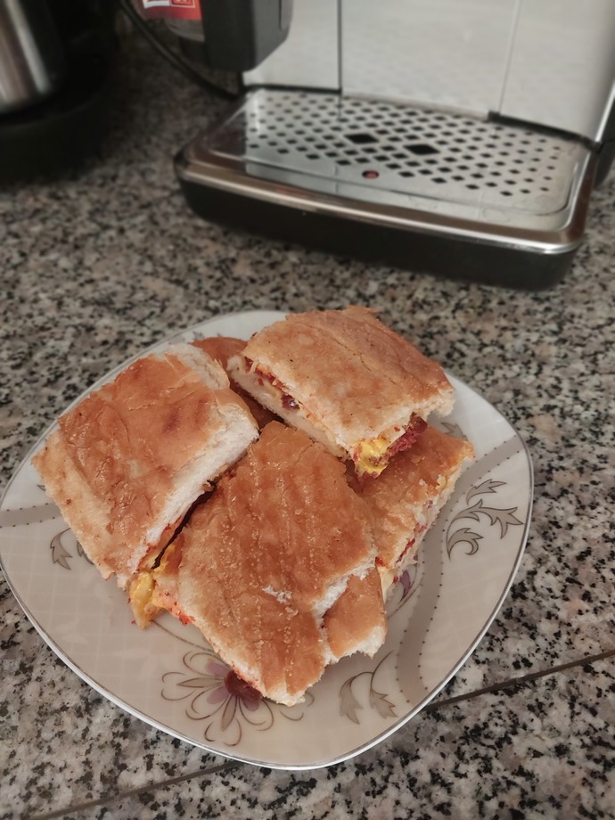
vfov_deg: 60.0
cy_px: 410
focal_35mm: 30
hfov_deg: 46.8
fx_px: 711
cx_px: 308
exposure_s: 1/25
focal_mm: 4.6
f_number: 1.8
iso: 250
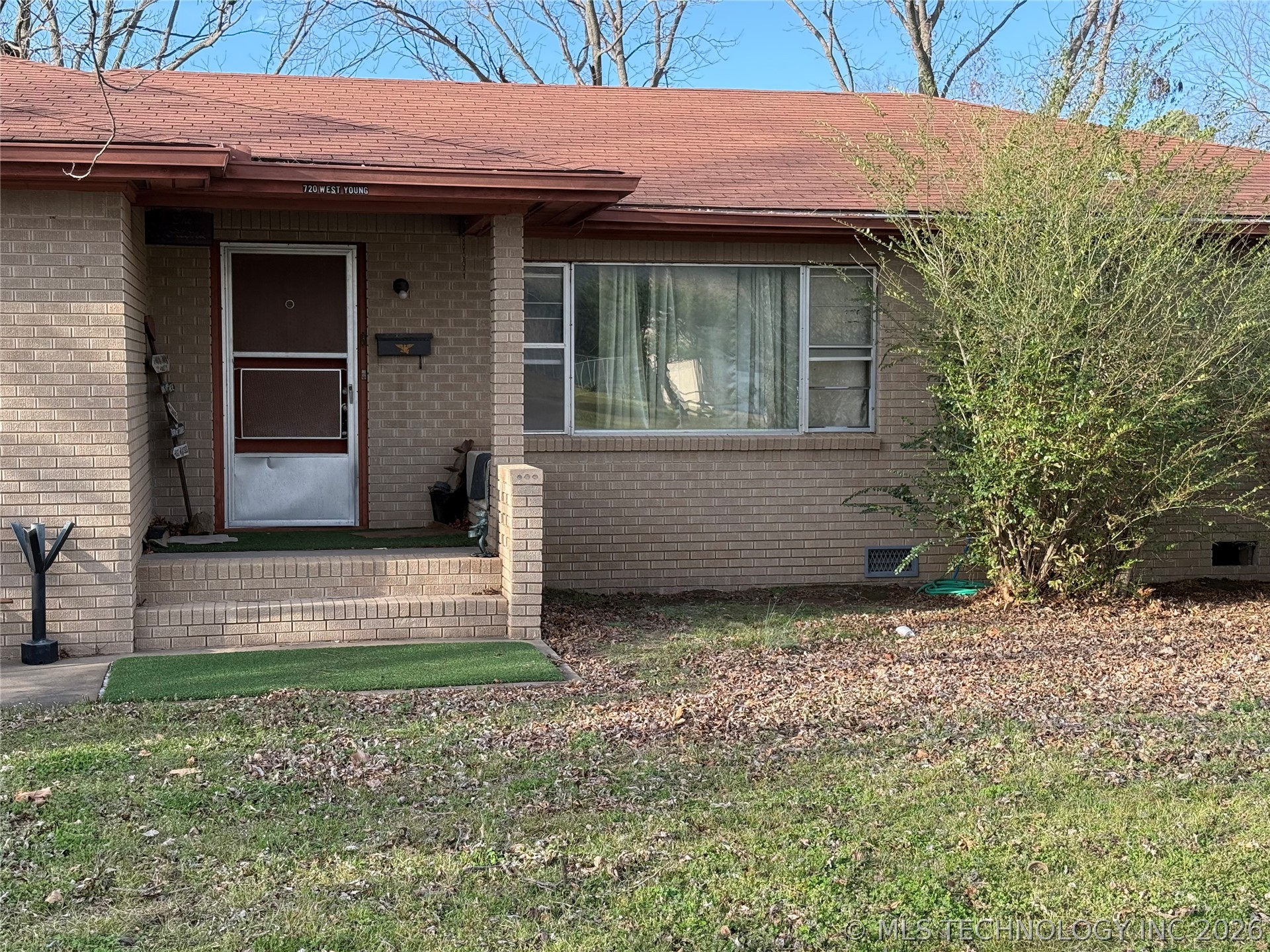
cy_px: 476
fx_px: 1761
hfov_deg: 39.7
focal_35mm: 48
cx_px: 635
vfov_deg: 30.3
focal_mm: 6.76
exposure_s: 1/885
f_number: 1.78
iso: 80
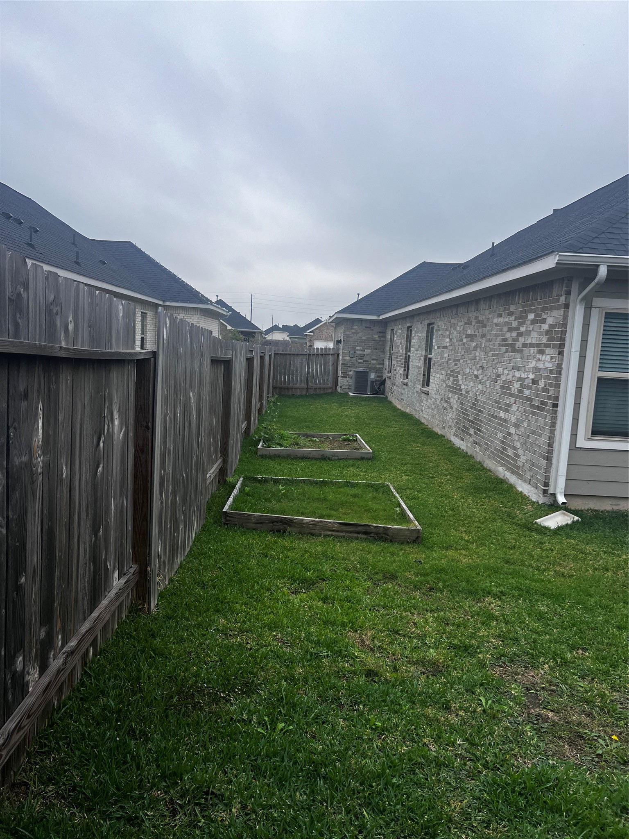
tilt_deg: -7.2
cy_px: 420
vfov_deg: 67.3
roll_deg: -6.1
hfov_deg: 53.1
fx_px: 630
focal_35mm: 26
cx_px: 314
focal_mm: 5.7
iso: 50
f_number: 1.5
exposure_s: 1/3257
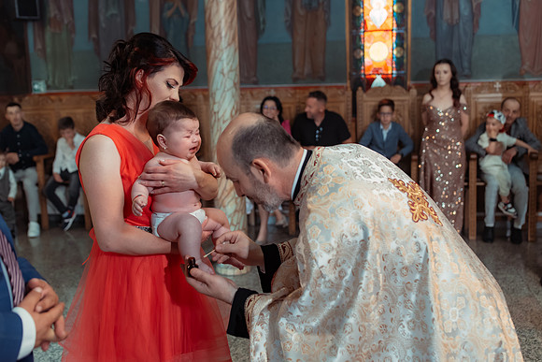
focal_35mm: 39
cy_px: 173
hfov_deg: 49.8
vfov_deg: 34.4
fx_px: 584
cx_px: 278
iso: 1600
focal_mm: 35
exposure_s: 1/200
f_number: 2.8
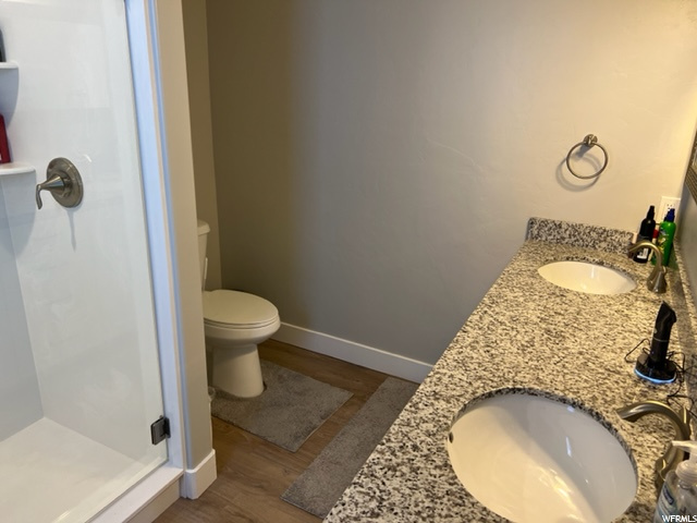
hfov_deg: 67.3
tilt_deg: -19.9
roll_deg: -2.0
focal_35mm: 26
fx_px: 524
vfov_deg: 53.1
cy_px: 262
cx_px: 348
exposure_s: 1/120
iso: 125
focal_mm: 5.7
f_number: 1.5
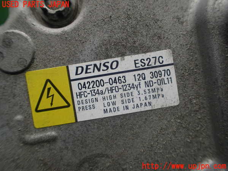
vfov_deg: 46.8
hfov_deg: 60.0
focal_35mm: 30
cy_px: 86
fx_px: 198
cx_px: 114
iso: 320
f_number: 2.3
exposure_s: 1/125
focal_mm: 5.4
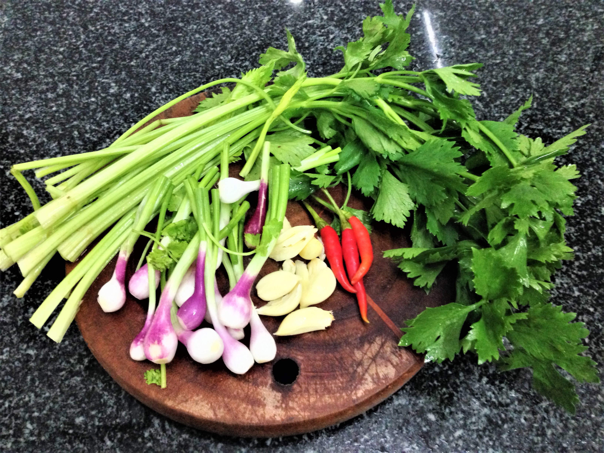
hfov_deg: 55.4
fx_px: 576
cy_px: 226
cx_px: 302
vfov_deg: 42.9
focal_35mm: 33
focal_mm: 4.12
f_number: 2.4
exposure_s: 1/20
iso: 320
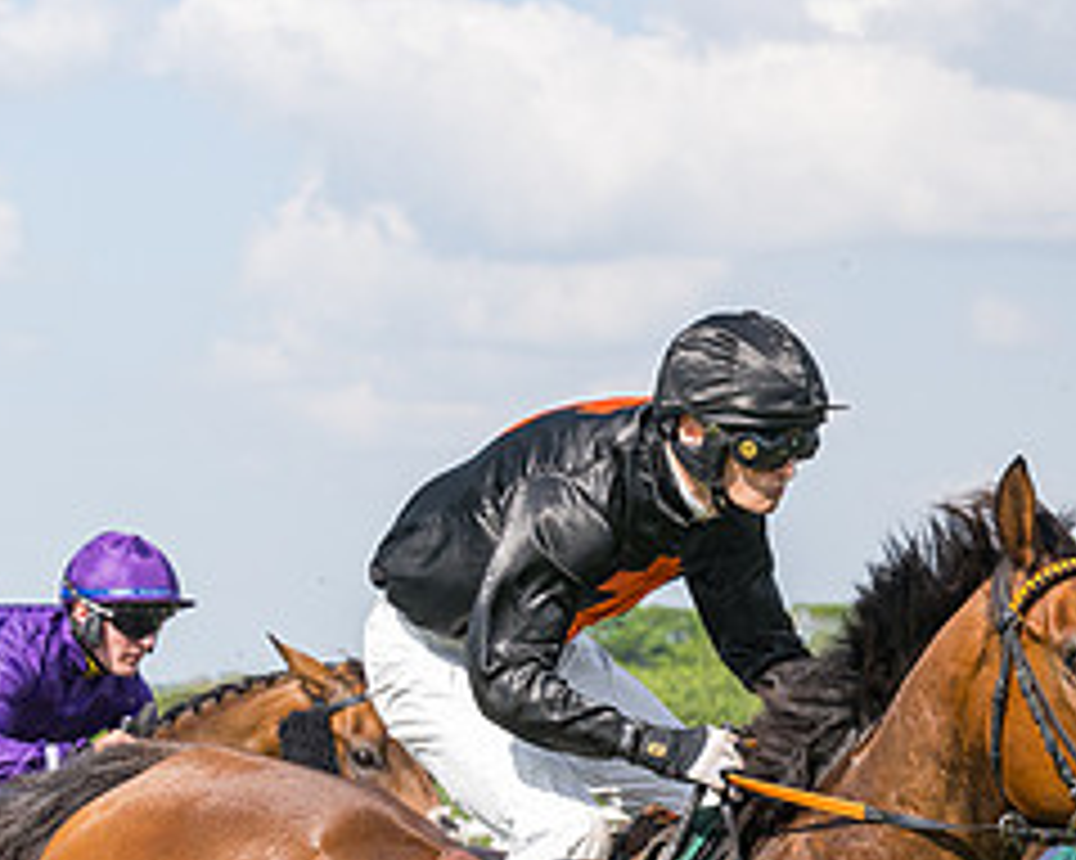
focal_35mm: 186
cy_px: 973
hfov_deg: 10.3
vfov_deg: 8.2
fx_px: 5921
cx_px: 1101
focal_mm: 70
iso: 400
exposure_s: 1/2000
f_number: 5
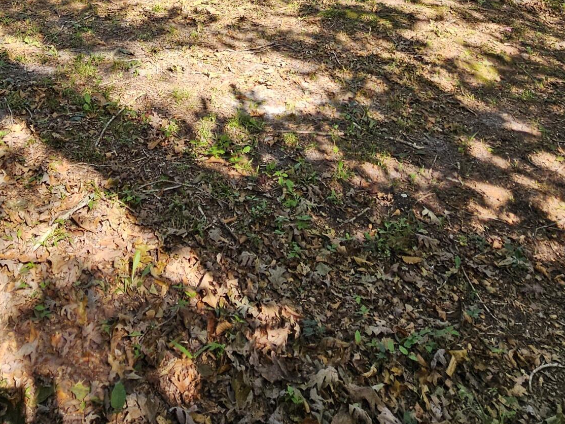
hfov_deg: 51.5
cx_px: 183
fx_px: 571
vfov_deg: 30.7
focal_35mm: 35
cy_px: -143
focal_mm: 2.2
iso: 50
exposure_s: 1/300
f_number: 2.2
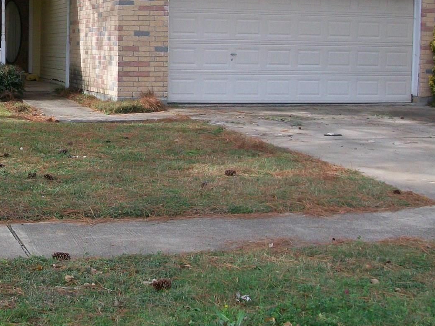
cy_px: 101
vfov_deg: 20.6
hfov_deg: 26.5
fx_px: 892
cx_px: 43
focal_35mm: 71
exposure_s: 1/500
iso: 64
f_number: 2.7
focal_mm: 6
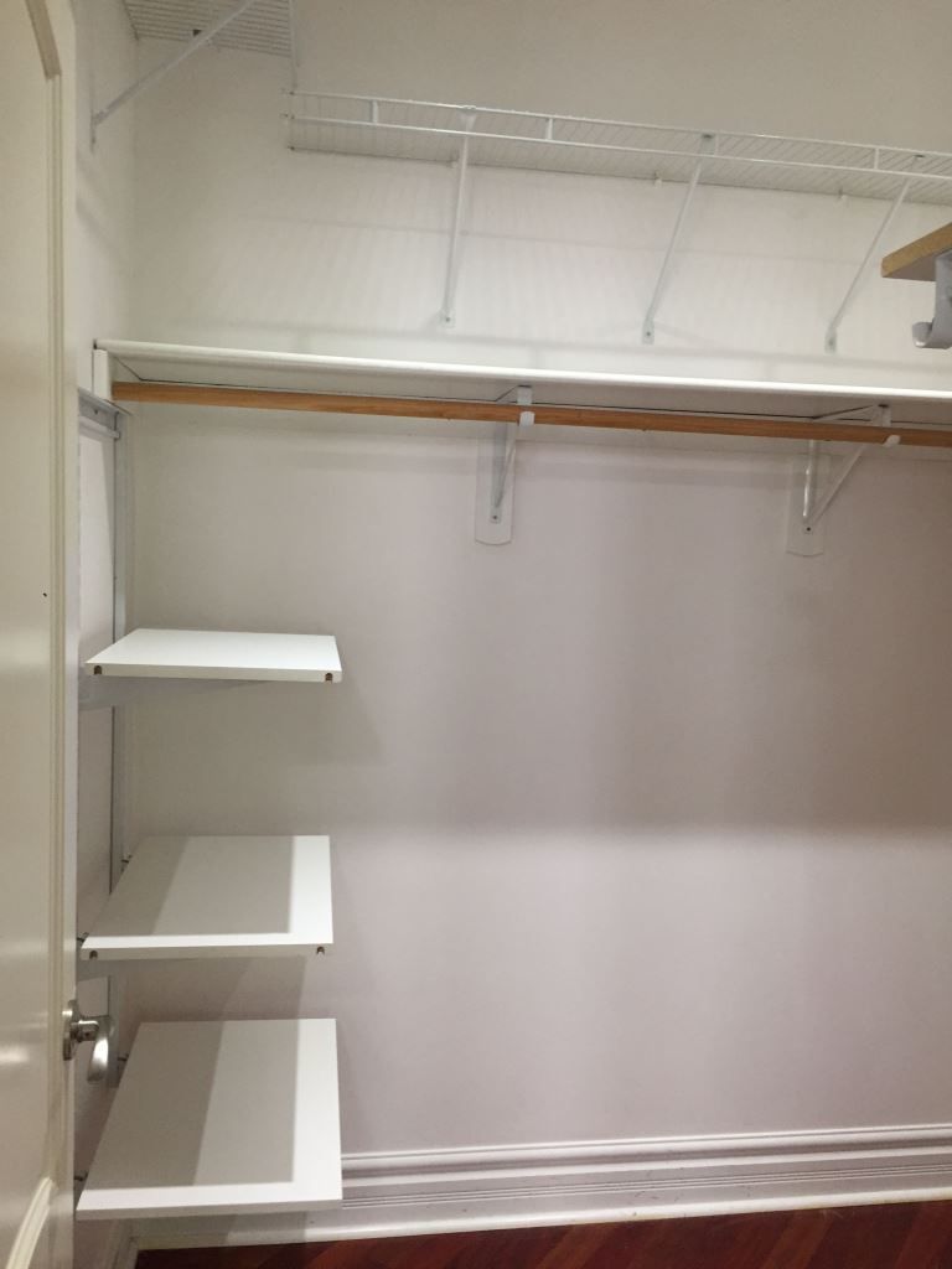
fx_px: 1063
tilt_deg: -5.9
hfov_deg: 48.2
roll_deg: -3.2
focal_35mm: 29
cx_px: 476
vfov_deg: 61.7
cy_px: 634
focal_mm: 4.15
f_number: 2.2
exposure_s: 1/30
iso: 100
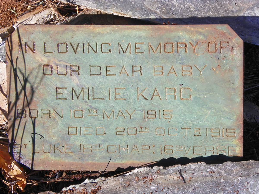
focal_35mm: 133
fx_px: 995
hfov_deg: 14.8
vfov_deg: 11.1
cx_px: 130
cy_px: 97
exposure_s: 1/250
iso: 64
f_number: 5
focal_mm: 23.6
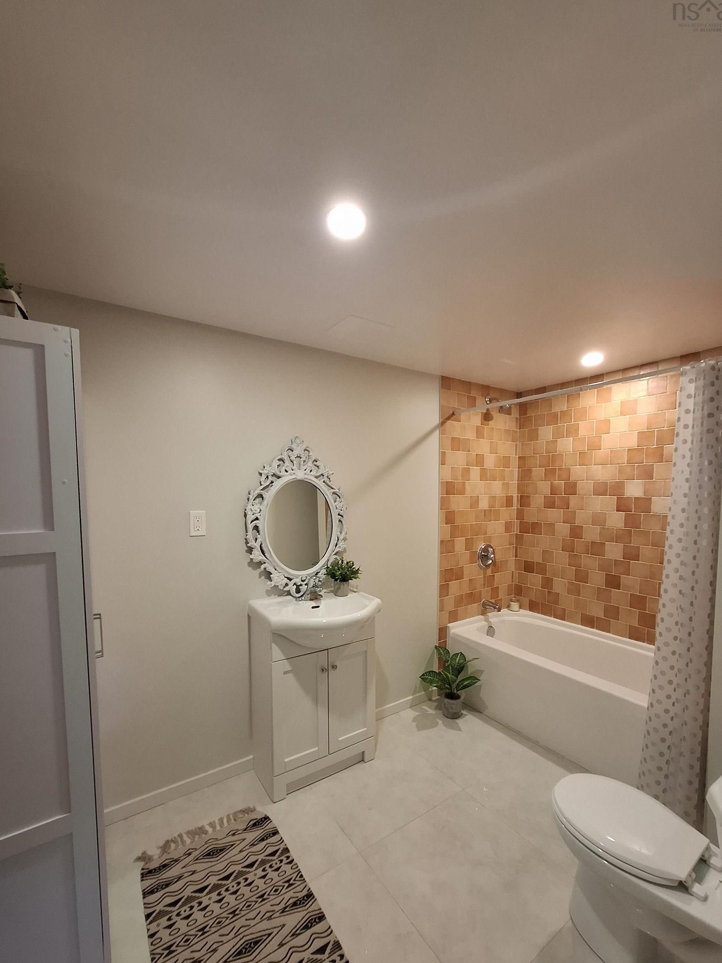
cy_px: 506
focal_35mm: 14
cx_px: 361
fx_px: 389
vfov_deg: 102.0
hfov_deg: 85.7
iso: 200
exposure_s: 1/30
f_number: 2.2
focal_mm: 1.74
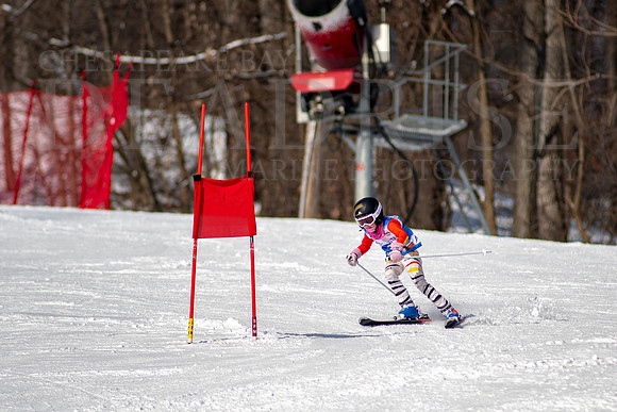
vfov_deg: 2.3
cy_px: 257
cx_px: 378
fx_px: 10384
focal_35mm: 606
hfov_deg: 3.4
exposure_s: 1/6400
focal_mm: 300
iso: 100
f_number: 2.8
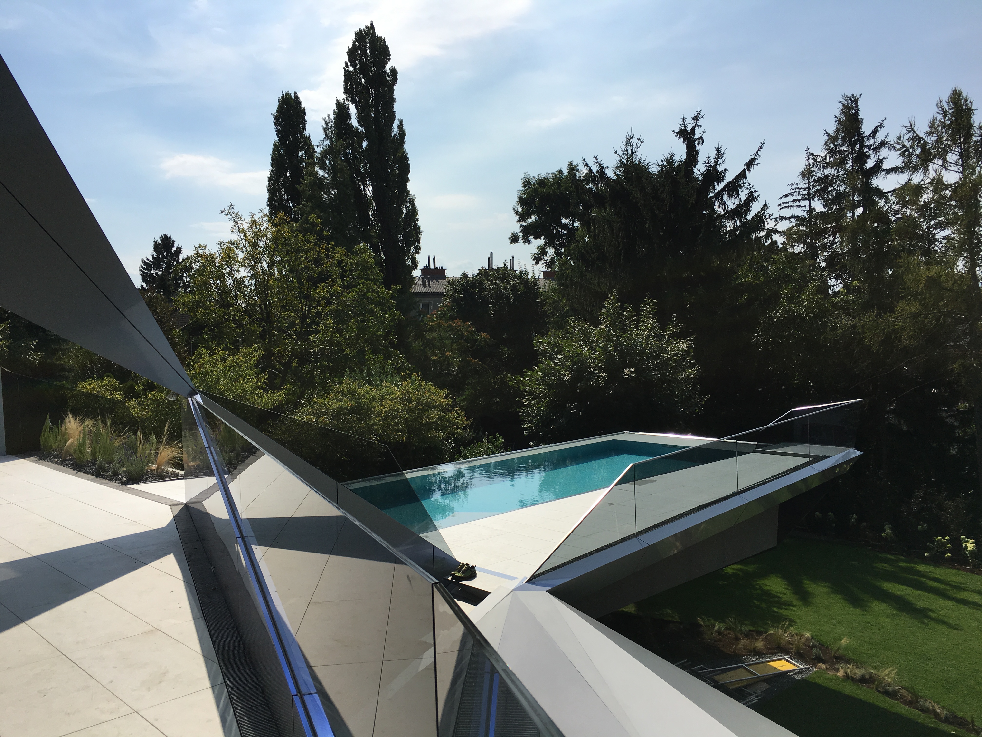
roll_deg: +2.9
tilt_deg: -3.1
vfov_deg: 48.2
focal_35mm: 29
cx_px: 491
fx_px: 823
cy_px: 368
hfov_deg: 61.7
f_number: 2.2
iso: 25
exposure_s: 1/3846
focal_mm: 4.15
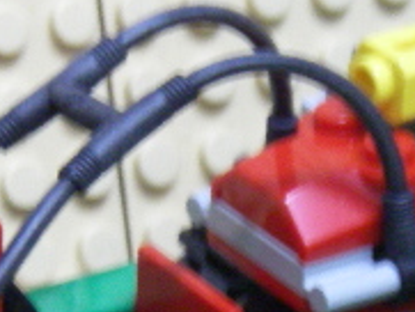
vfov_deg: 5.8
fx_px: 3059
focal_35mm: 255
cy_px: 372
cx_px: 128
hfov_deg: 7.8
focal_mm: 11.9
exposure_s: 1/4
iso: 320
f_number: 3.8
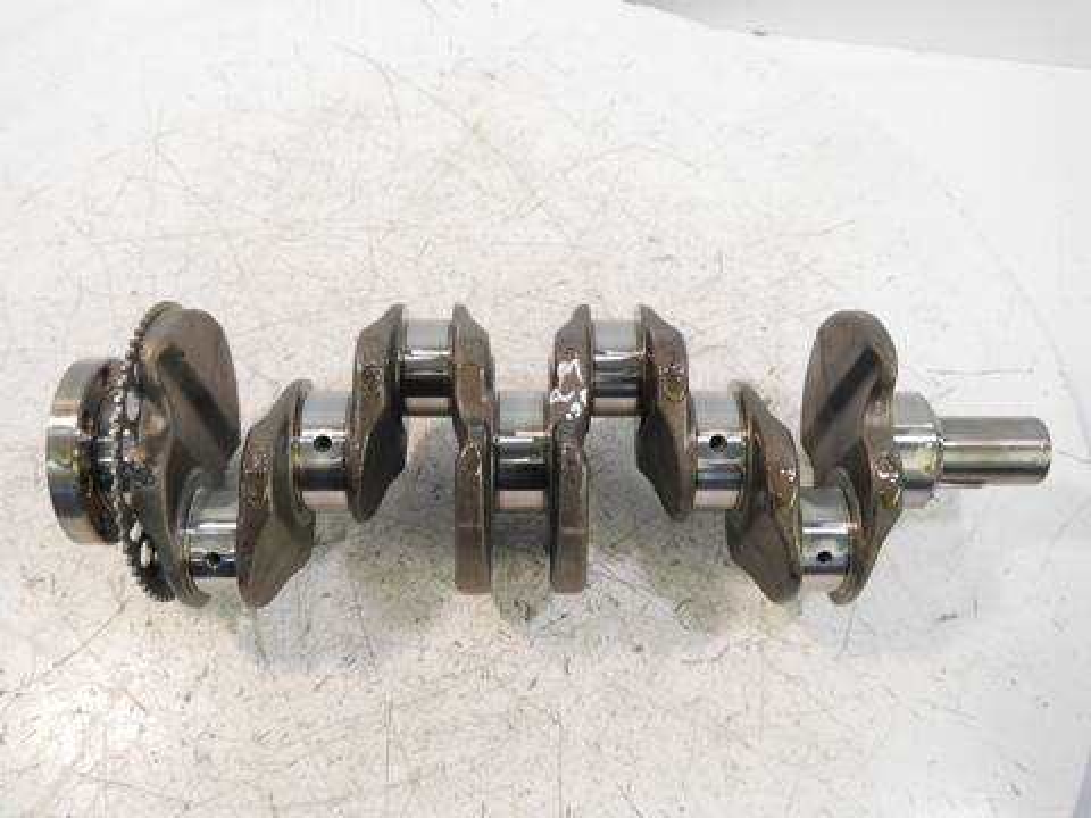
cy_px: 409
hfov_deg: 56.8
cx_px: 546
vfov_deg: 44.2
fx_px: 1009
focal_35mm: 32
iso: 1250
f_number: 3.8
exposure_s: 1/125
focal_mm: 16
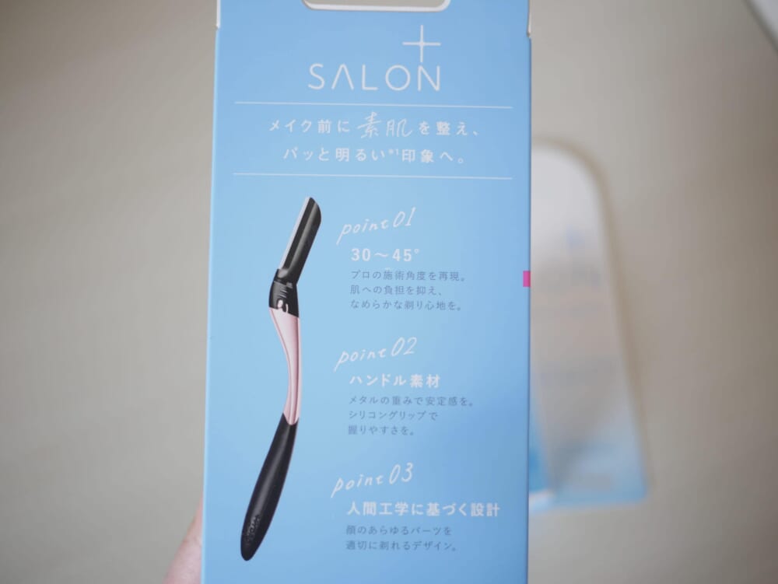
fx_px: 899
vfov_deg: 36.0
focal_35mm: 40
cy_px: 292
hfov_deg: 46.8
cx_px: 389
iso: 200
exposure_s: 1/60
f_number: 1.7
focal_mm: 20
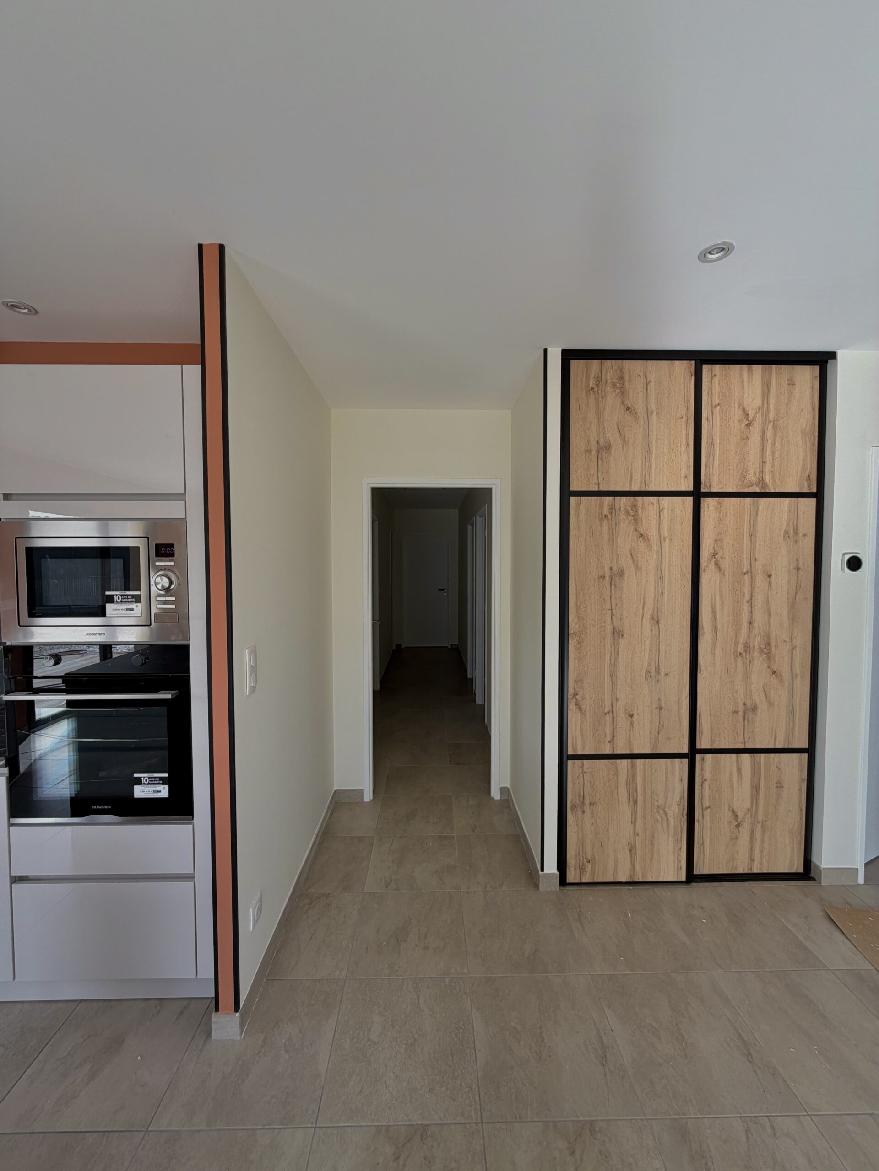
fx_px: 474
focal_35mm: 14
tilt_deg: -1.5
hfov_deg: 85.7
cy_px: 586
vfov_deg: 102.1
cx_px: 440
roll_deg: +0.5
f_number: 2.2
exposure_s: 1/164
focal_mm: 2.22
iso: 40
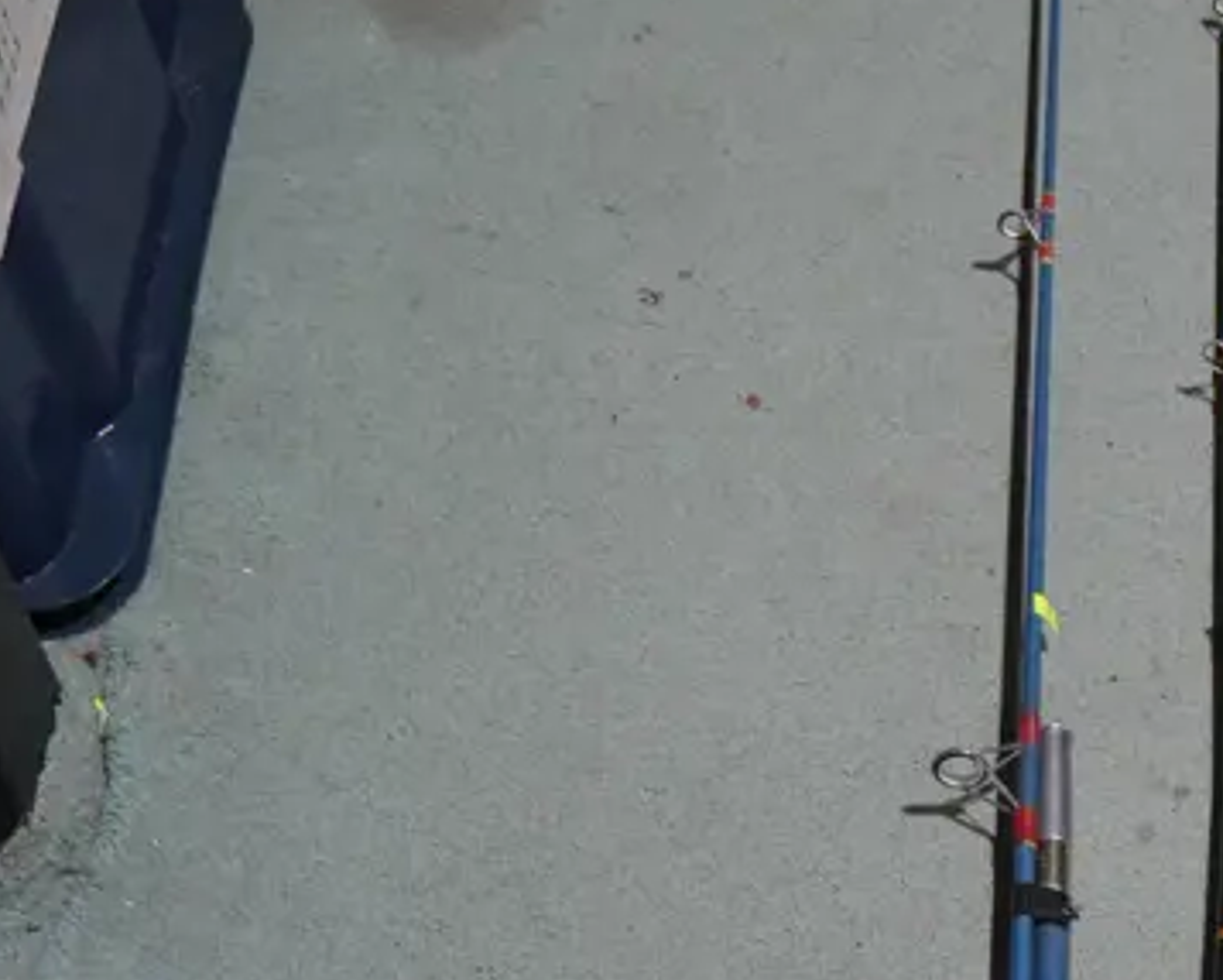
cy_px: 1292
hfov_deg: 21.9
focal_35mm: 84
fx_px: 3042
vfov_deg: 17.2
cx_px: 1242
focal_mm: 15
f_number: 3.6
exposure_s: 1/60
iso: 320
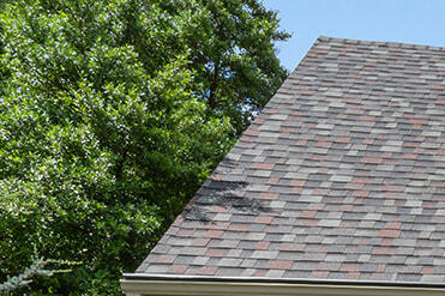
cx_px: 702
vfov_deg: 16.5
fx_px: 852
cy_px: 534
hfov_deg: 22.7
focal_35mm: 69
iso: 200
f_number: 18
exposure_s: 1/125
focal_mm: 16
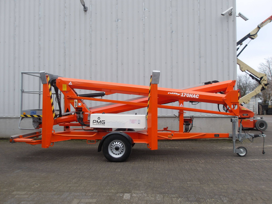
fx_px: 212
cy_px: 102
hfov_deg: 65.3
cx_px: 136
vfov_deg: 51.4
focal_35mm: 27
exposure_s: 1/93
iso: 100
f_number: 3
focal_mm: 4.9
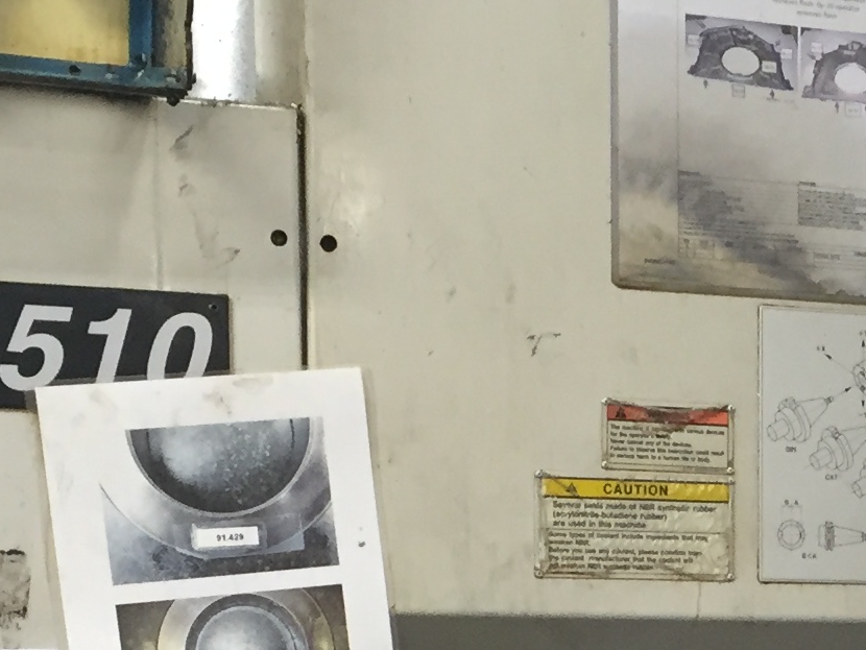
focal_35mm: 114
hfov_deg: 16.8
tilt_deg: -4.1
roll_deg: +0.4
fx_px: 2853
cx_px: 889
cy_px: 847
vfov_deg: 12.6
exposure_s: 1/30
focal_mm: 4.15
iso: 100
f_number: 2.2
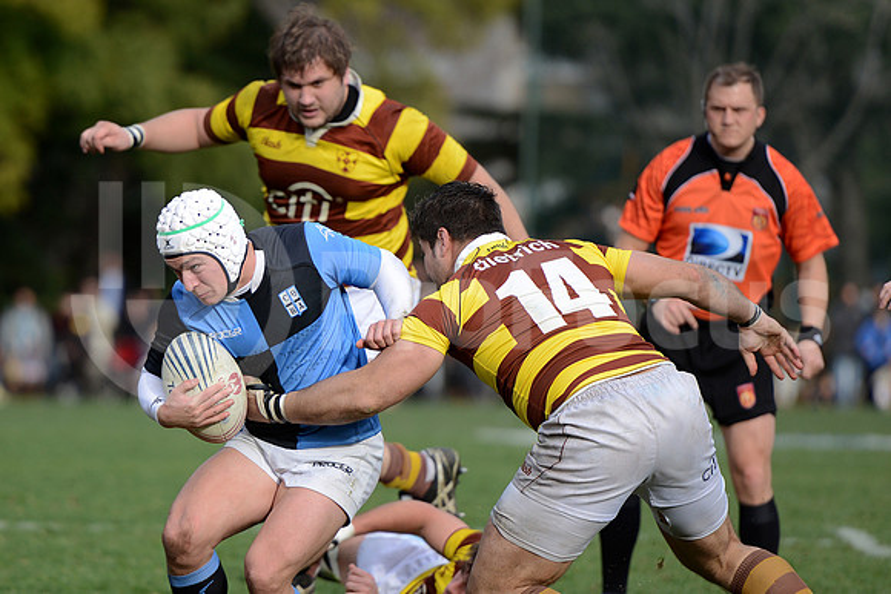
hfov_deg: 10.5
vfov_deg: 7.0
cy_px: 297
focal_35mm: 195
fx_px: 4827
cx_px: 446
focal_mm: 195
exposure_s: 1/1000
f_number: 2.8
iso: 320
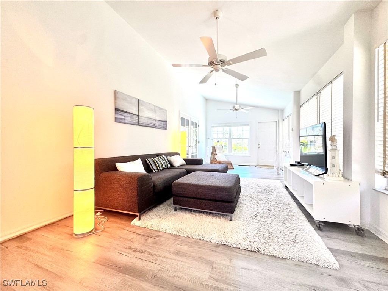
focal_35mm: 14
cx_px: 194
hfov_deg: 102.1
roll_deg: +0.5
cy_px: 146
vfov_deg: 85.7
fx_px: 157
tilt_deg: -0.6
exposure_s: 1/120
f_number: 2.2
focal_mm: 2.22
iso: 100
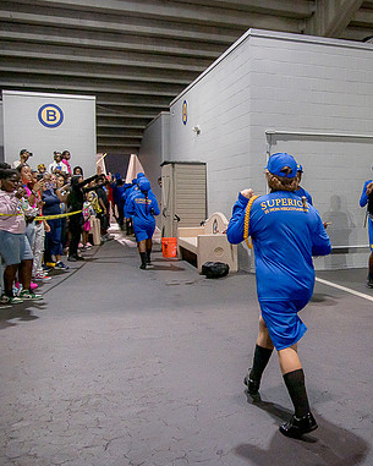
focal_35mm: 40
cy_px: 232
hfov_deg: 36.1
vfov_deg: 45.8
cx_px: 300
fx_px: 552
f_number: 4
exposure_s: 1/200
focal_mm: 28
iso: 2000
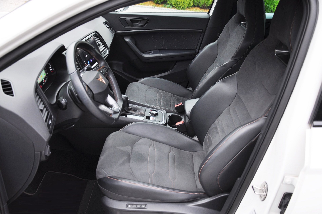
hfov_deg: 57.3
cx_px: 161
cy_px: 107
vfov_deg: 39.9
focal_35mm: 33
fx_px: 295
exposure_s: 1/40
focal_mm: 22
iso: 250
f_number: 3.8
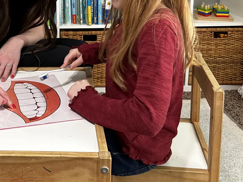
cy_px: 12
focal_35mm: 53
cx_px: 44
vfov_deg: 26.4
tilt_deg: -12.4
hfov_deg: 34.9
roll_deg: +1.4
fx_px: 372
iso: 250
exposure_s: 1/60
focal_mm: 6.86
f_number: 1.78
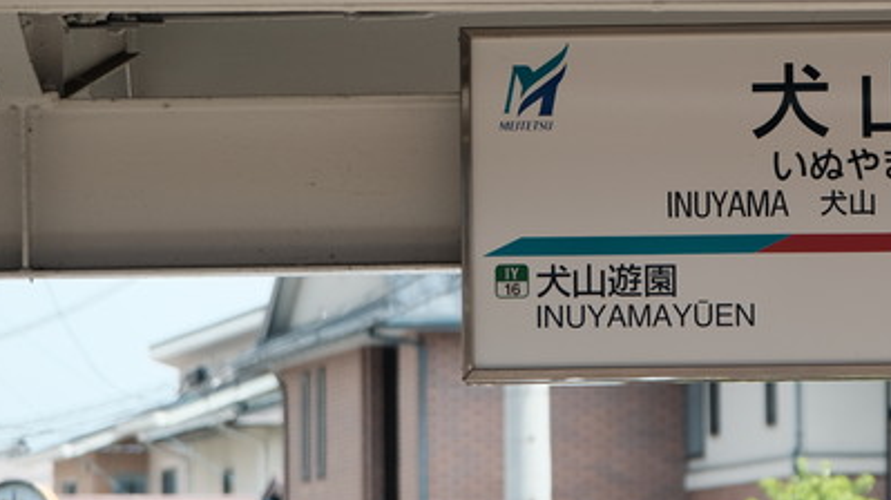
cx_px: 858
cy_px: 92
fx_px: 5809
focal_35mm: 246
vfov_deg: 4.9
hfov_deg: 8.7
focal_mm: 80
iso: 400
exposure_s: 1/850
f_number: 4
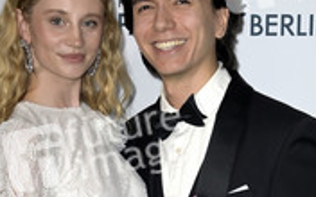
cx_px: 147
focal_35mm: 162
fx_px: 1395
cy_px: 240
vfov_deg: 8.0
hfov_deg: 12.9
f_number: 6.3
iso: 640
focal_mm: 70
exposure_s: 1/250
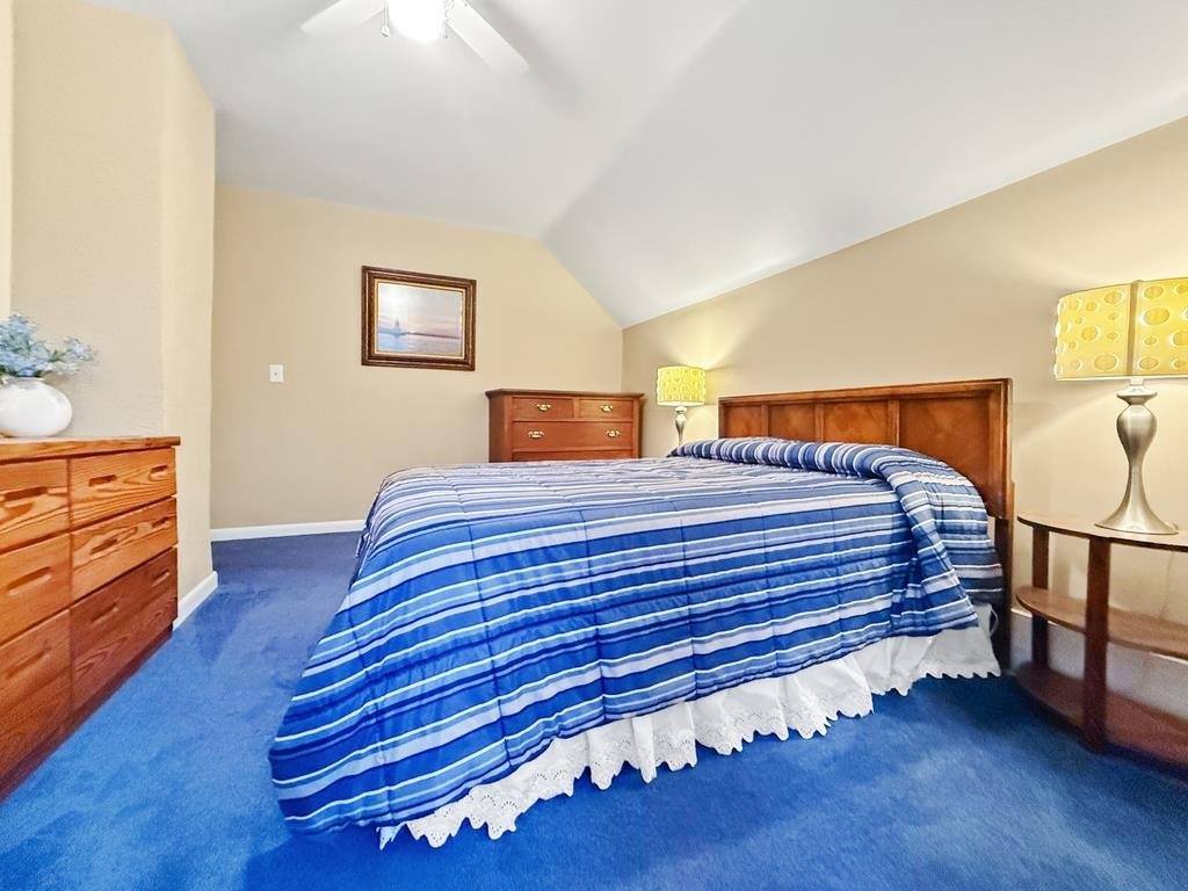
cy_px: 446
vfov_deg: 85.7
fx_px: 480
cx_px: 594
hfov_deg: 102.1
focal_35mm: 14
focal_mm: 2.22
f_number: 2.2
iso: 800
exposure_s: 1/60
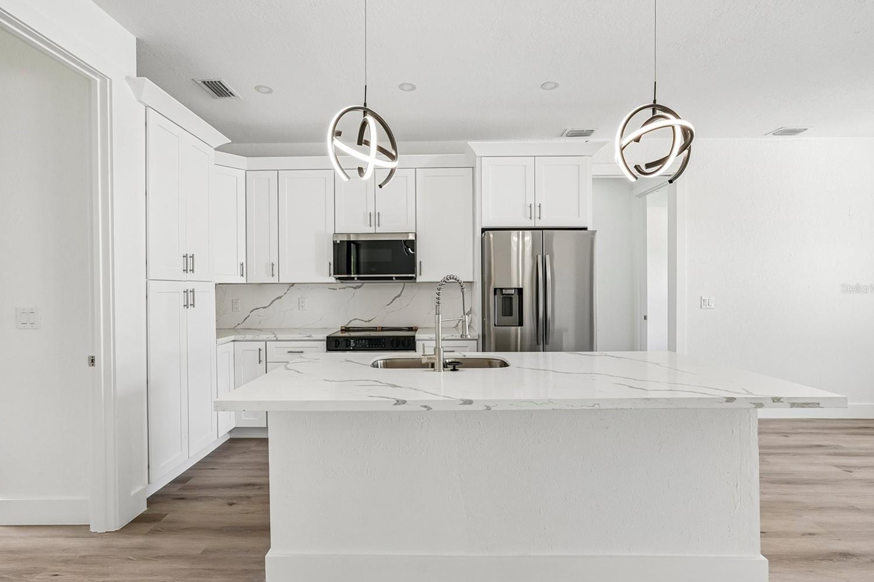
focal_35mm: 17
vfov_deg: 70.4
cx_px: 428
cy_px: 288
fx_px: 413
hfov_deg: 93.3
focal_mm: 16
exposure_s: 1/50
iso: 400
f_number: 8
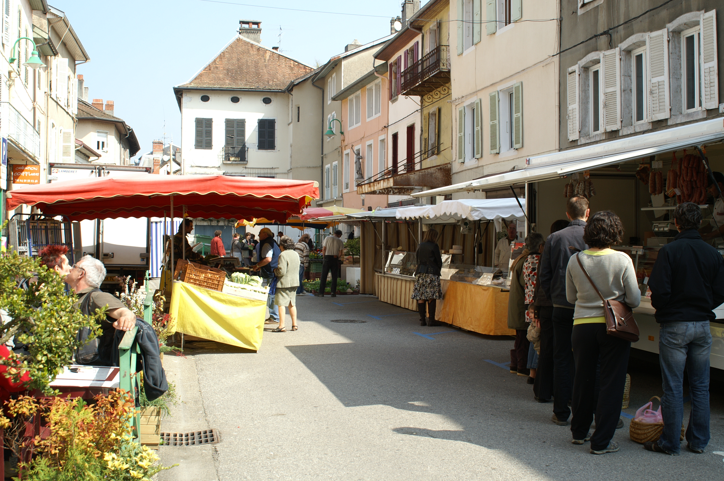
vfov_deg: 31.8
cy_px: 240
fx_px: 844
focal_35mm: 42
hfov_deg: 46.4
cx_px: 362
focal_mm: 28
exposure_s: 1/80
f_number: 10
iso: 100
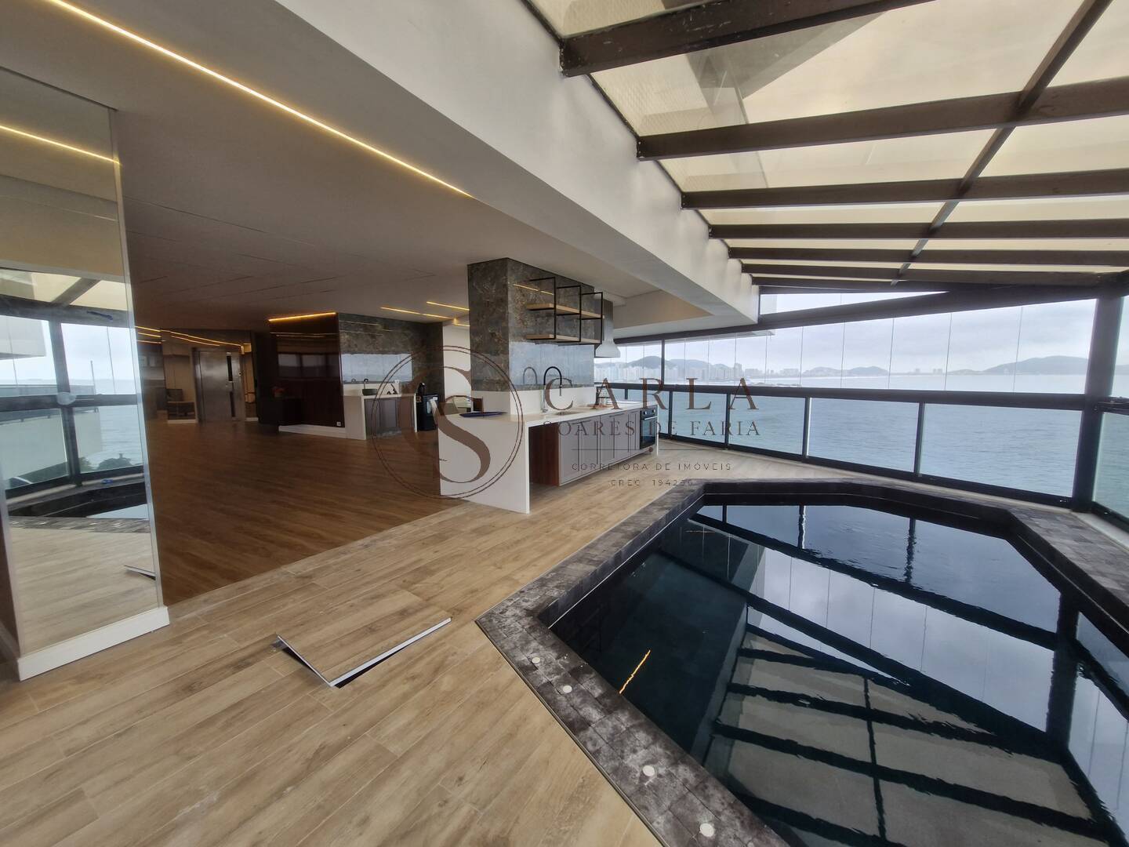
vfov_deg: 89.9
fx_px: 424
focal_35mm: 13
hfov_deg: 106.2
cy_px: 424
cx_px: 564
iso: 50
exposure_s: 1/120
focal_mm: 1.74
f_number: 2.2
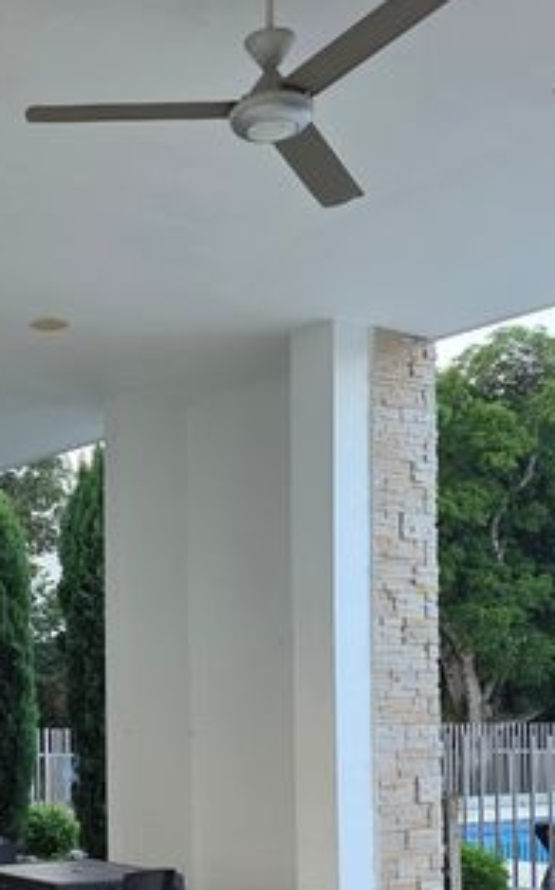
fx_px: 1261
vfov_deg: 38.0
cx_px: -11
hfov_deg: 23.7
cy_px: 661
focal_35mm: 52
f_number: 1.7
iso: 125
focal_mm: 6.3
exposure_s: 1/180
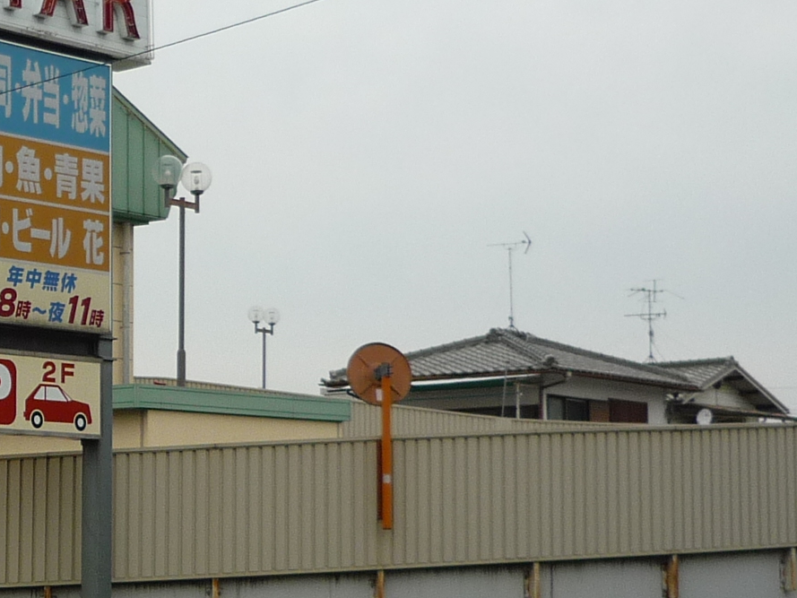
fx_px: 2188
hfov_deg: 19.4
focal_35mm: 95
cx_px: -166
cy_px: 375
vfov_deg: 15.5
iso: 100
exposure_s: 1/1000
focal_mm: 5.5
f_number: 2.8
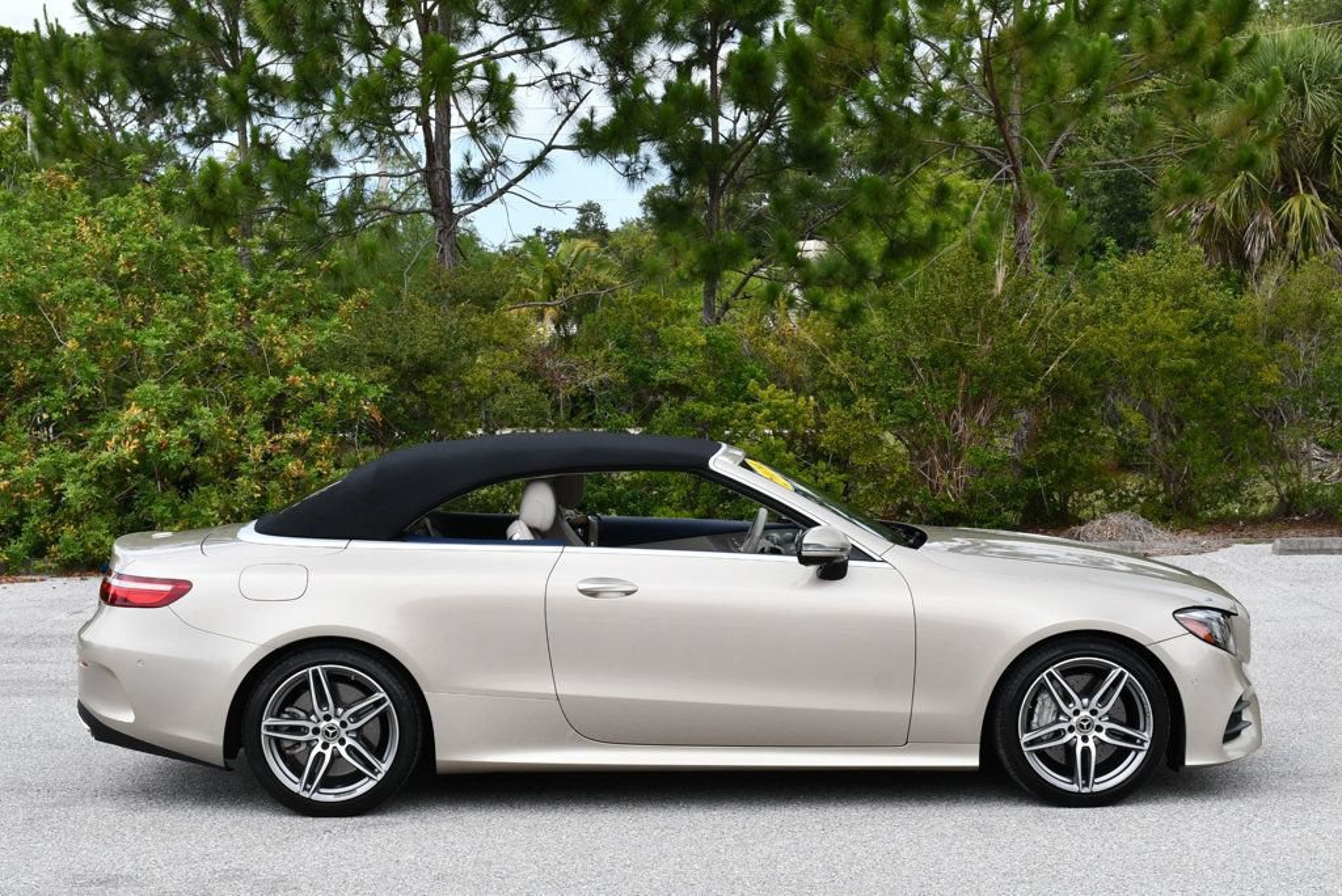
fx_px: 2163
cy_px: 448
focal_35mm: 58
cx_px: 671
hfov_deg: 34.5
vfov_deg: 23.4
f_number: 8
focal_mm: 29
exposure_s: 1/250
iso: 180
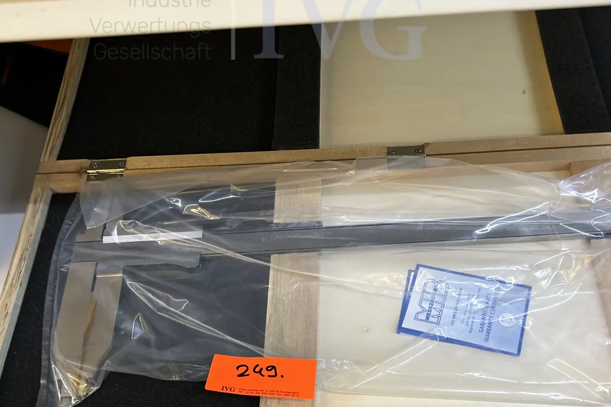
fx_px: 679
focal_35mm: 40
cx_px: 360
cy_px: 261
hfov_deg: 48.2
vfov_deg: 33.2
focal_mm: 5.7
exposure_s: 1/50
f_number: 1.5
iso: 100
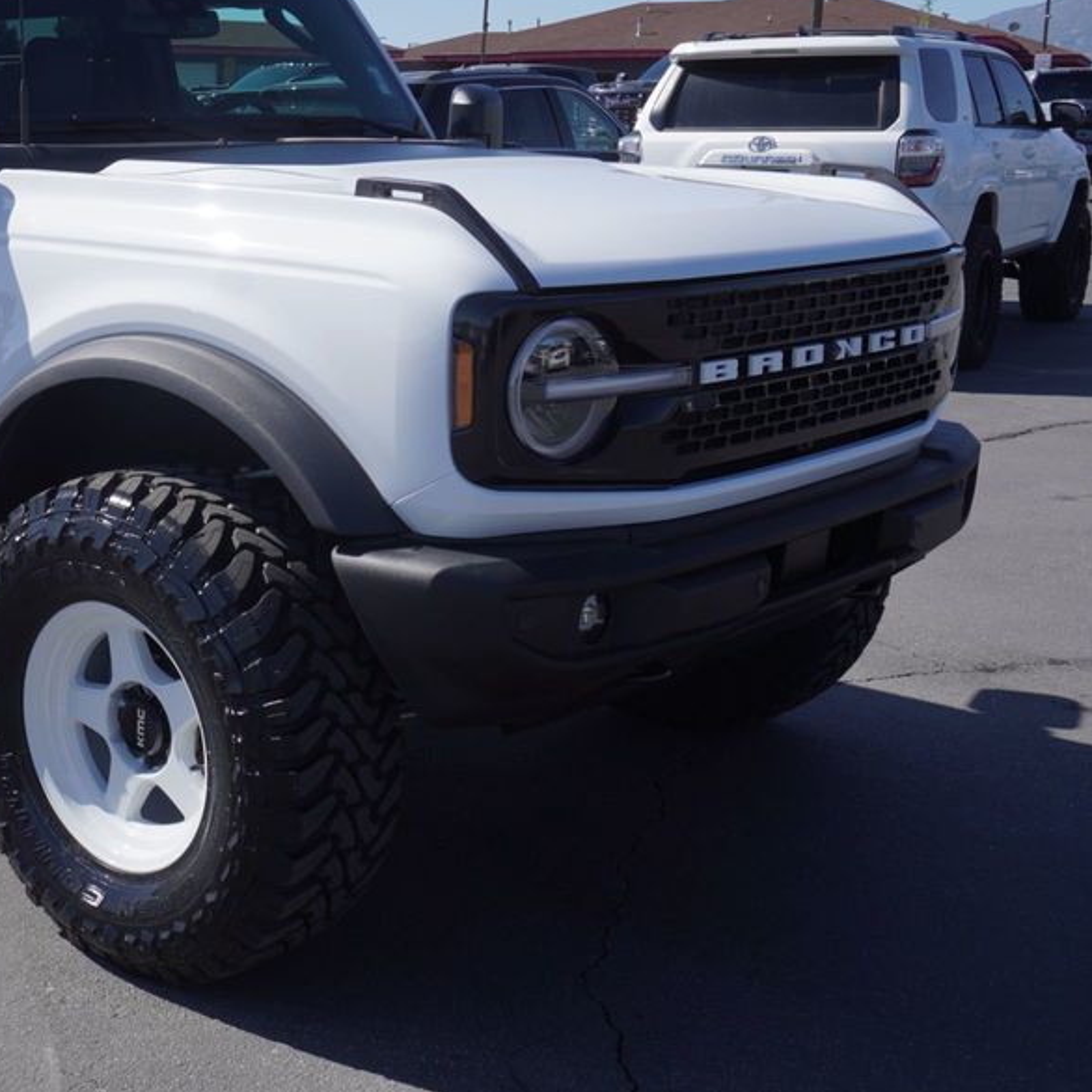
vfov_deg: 34.6
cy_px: 460
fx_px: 1749
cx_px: 155
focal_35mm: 49
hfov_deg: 33.2
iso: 100
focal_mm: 22
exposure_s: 1/320
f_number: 8
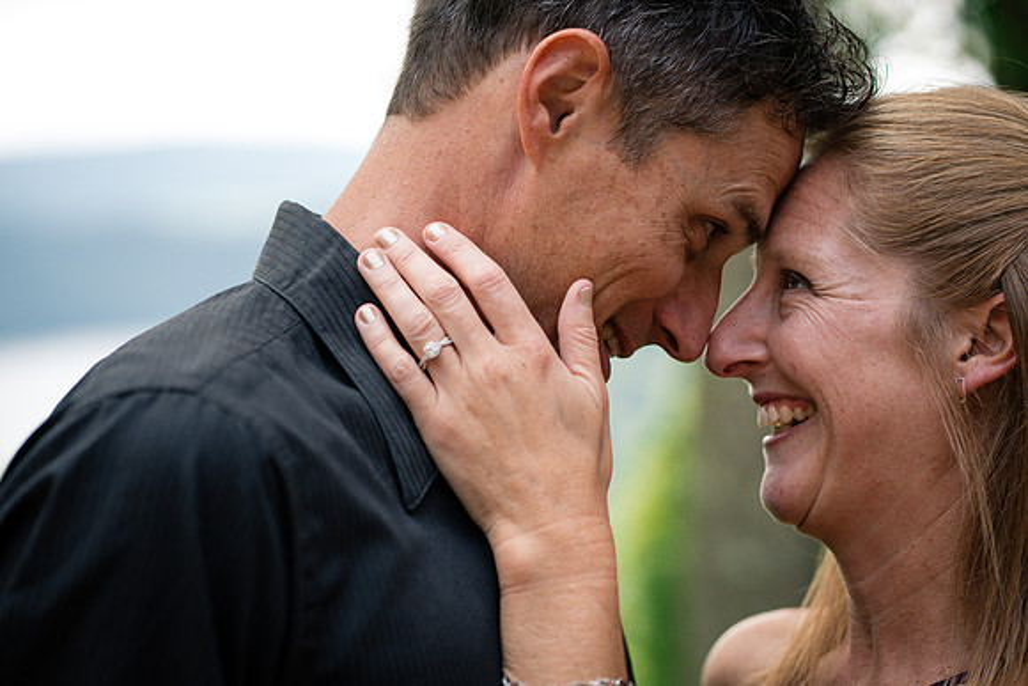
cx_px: 514
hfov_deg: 23.9
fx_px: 2428
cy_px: 343
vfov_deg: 16.1
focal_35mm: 85
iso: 800
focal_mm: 85
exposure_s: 1/1600
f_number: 3.2
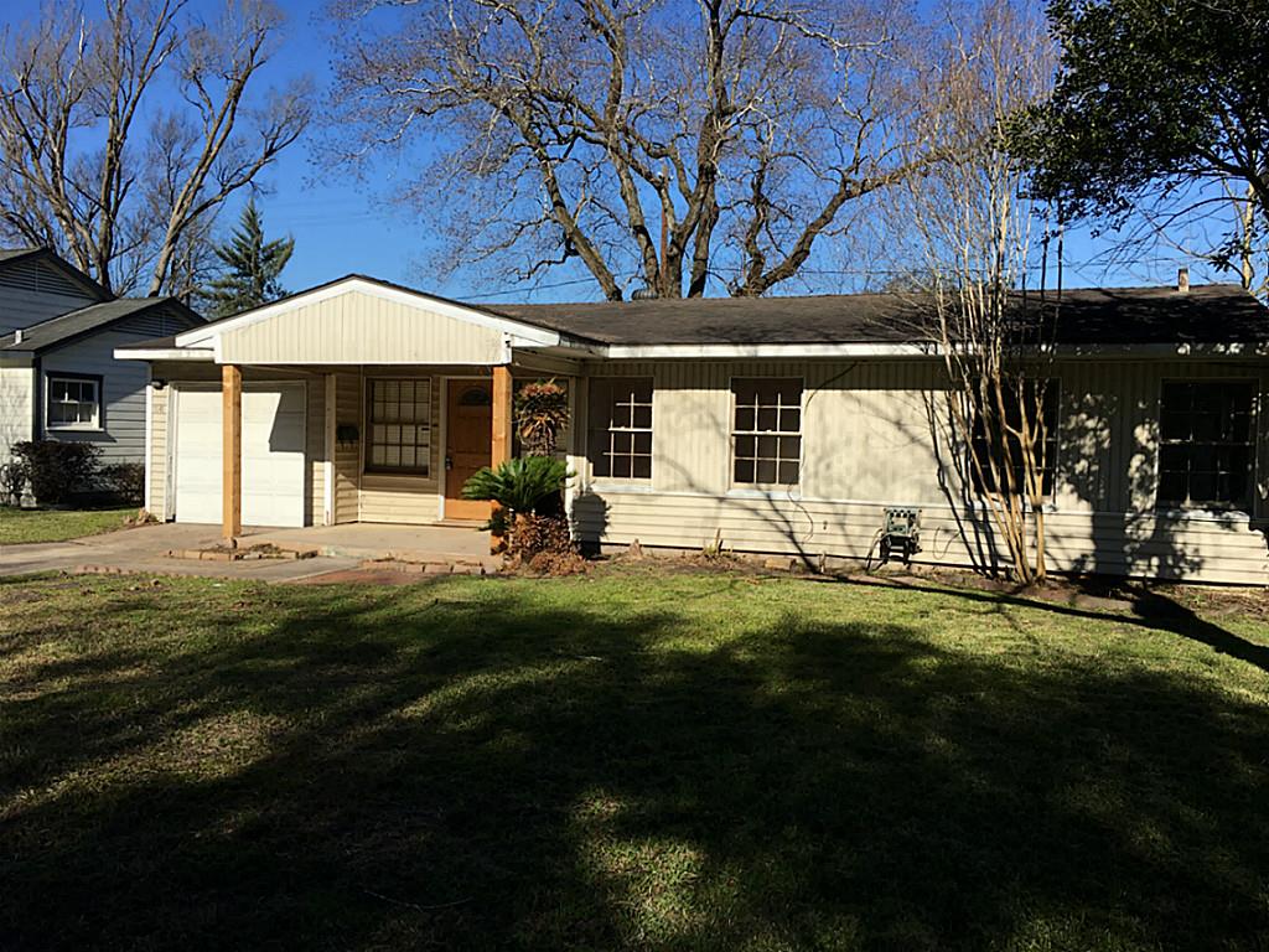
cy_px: 476
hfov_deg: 61.7
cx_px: 634
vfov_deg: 48.2
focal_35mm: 29
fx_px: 1063
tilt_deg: -1.5
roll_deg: -1.9
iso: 25
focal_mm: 4.15
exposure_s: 1/2137
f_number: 2.2
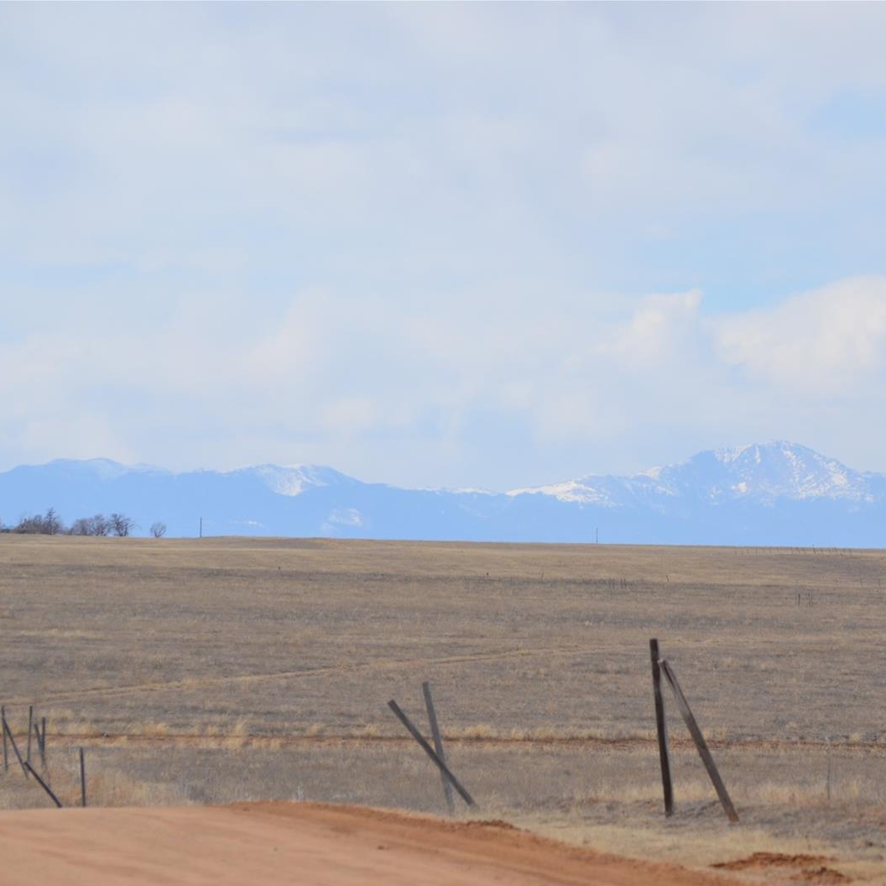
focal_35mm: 289
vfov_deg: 6.1
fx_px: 8369
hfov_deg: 6.1
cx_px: 625
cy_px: 443
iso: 280
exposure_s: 1/2000
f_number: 5.6
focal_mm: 150
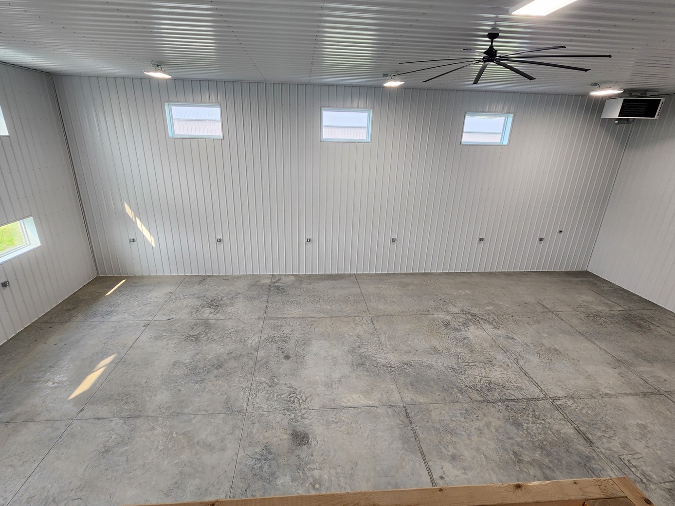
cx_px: 327
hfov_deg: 98.1
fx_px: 292
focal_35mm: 15
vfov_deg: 81.6
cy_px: 236
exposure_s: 1/60
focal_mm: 2.2
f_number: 2.2
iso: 64
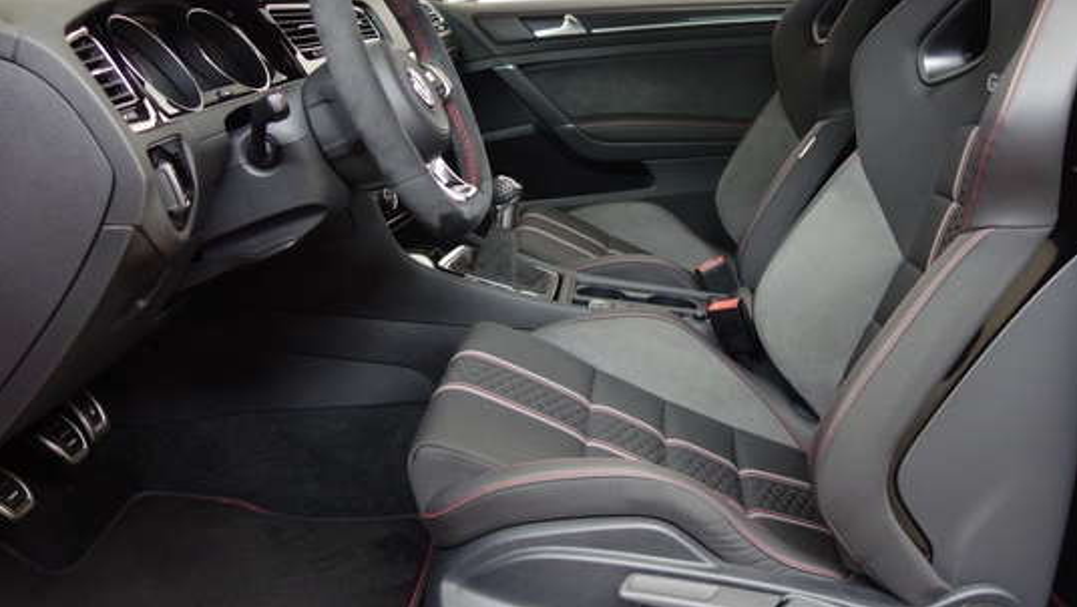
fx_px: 1000
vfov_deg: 33.4
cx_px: 609
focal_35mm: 35
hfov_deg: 56.4
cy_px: 186
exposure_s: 1/30
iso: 250
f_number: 1.8
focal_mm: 10.4
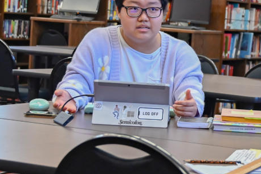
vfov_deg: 11.6
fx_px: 856
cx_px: 304
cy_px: 74
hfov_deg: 16.7
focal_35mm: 118
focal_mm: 36
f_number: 4
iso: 1250
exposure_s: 1/125
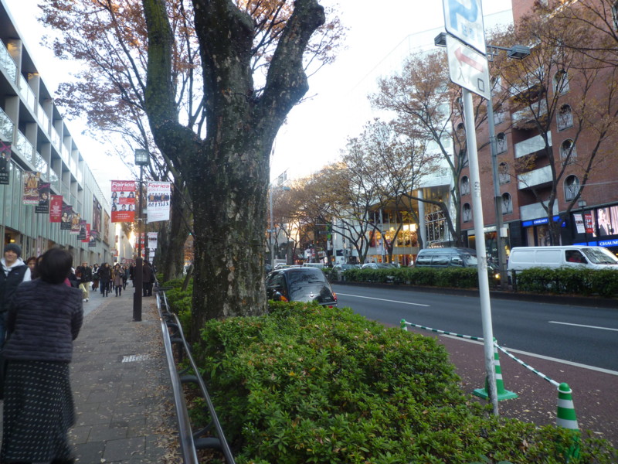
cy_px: 232
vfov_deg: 54.9
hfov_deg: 69.4
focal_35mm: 25
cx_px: 309
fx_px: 446
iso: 80
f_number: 2.8
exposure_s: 1/30
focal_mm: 4.4
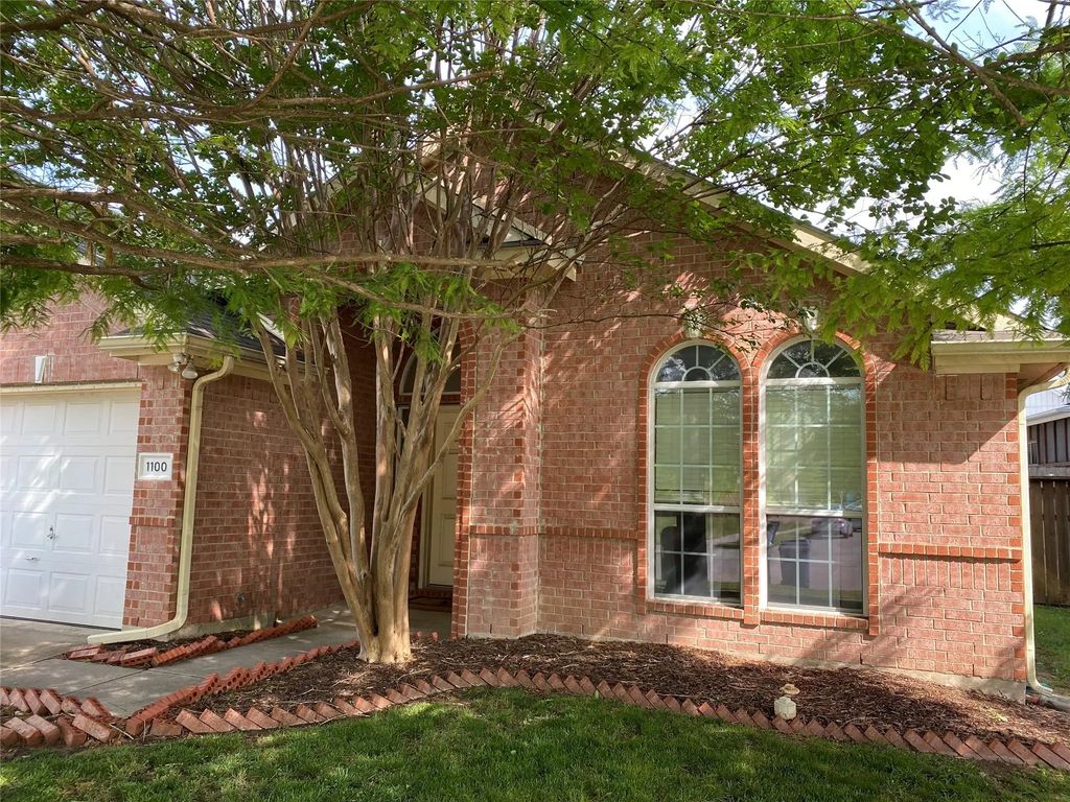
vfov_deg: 53.1
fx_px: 804
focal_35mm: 26
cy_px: 401
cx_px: 535
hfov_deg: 67.3
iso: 32
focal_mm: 4.25
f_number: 1.8
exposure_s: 1/257
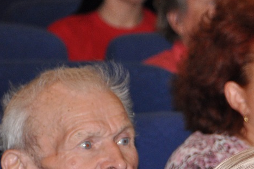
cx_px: 347
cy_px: 216
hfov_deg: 5.5
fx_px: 2621
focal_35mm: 372
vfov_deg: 3.7
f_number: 5.3
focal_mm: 90
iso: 800
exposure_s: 1/60
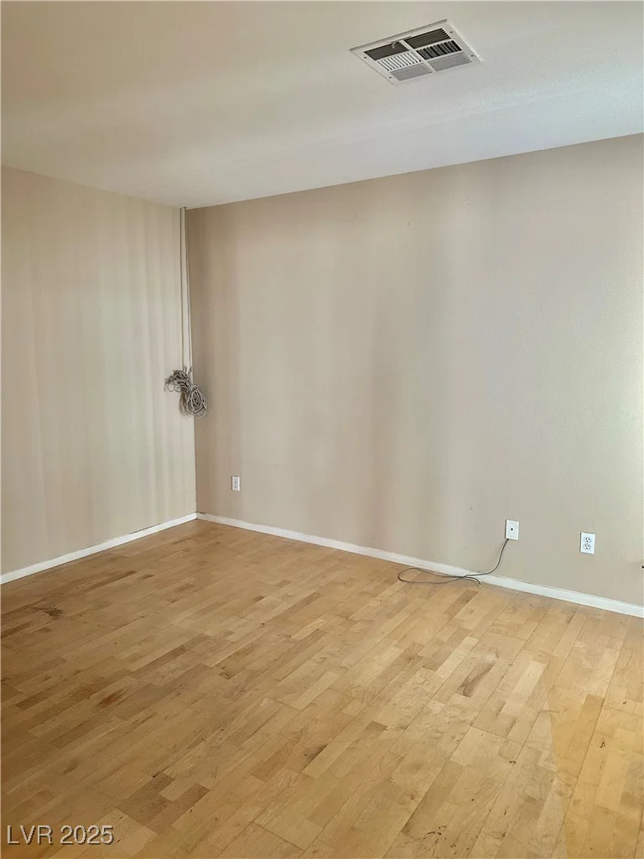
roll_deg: +0.2
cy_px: 430
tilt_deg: -7.6
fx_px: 595
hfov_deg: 56.8
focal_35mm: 24
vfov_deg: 71.6
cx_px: 322
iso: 320
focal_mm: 6.86
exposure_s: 1/60
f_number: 1.78
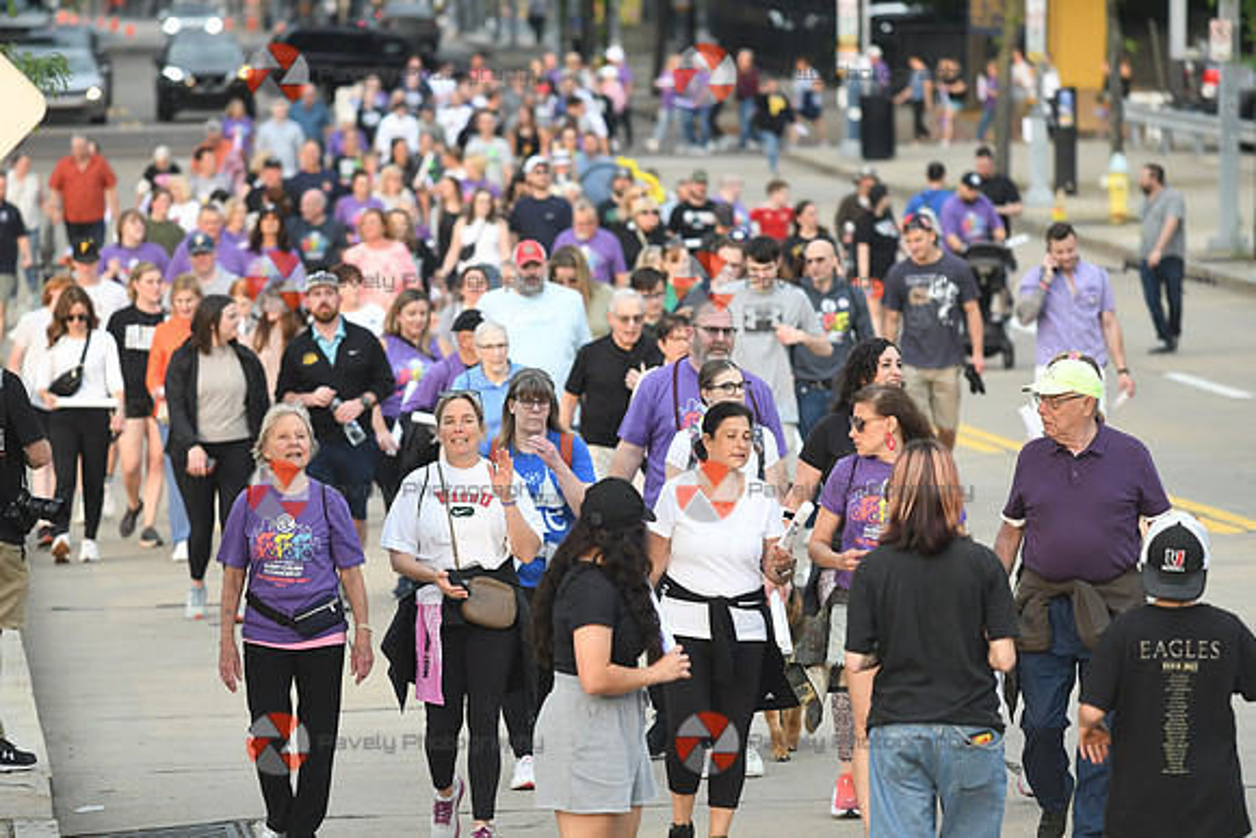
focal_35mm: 262
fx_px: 9160
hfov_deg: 7.8
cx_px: 628
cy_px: 419
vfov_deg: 5.2
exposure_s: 1/1000
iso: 1250
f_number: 4
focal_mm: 175
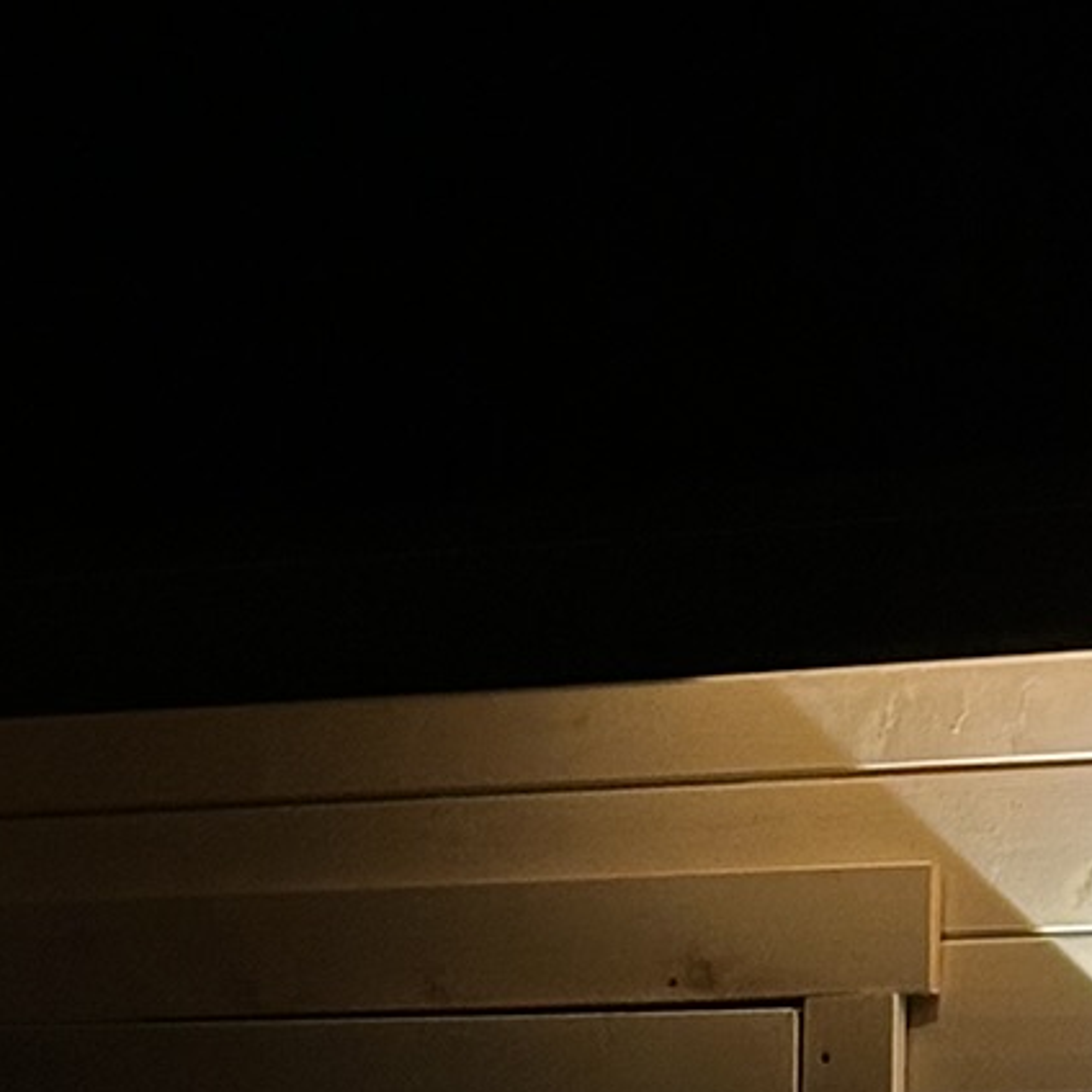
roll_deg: -1.2
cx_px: 178
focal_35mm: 205
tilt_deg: +2.3
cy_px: 1393
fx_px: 7317
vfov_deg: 8.4
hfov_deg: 8.5
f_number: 1.78
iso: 250
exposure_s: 1/60
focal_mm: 6.86
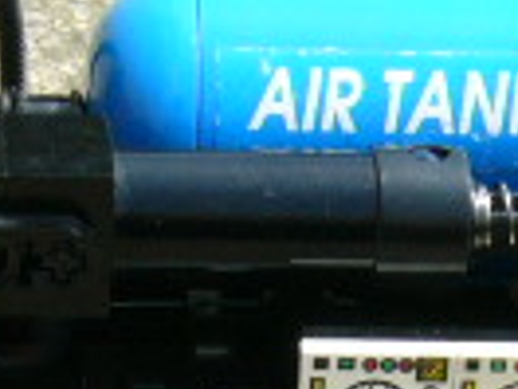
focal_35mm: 291
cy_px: 629
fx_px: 4355
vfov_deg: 5.1
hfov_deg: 6.8
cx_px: 71
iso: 100
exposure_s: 1/80
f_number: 10.4
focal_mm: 10
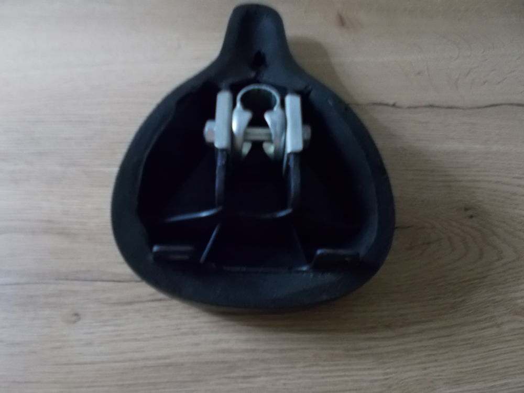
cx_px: 262
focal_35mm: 26
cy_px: 196
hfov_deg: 67.3
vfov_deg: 53.1
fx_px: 394
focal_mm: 4.6
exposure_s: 1/8
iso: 400
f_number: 3.2
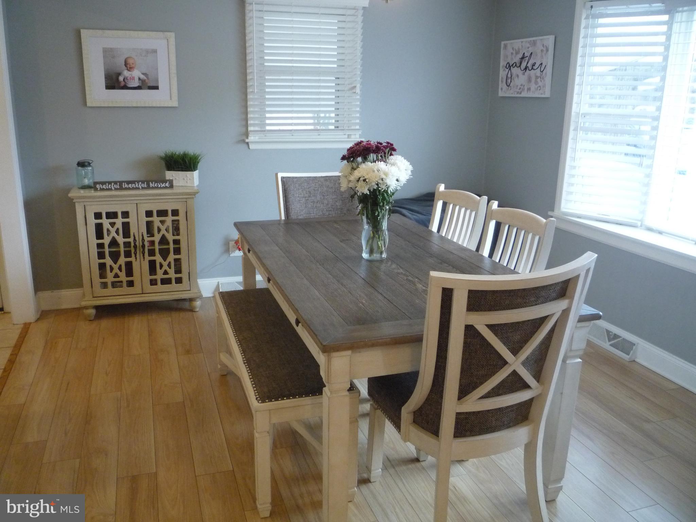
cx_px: 348
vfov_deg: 46.8
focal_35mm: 30
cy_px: 261
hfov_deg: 60.0
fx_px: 603
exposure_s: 1/25
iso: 400
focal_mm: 5.2
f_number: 3.3
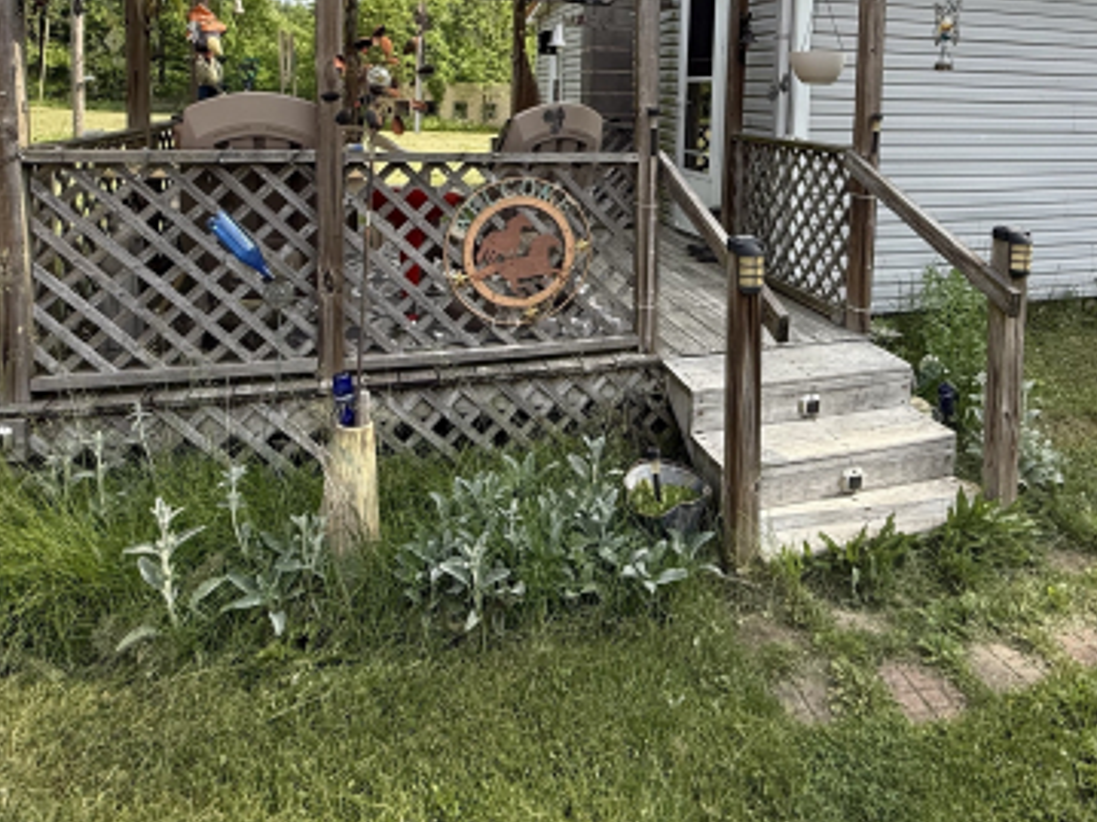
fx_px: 824
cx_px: 646
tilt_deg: -4.3
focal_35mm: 26
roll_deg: -2.2
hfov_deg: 66.8
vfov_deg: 49.2
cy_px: 138
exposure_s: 1/955
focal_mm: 2.22
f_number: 2.2
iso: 64
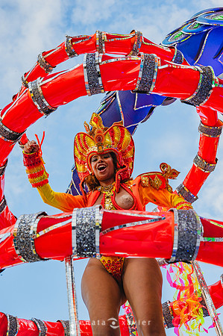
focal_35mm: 43
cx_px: 112
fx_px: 400
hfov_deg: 31.1
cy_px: 168
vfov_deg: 45.5
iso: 640
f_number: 5.6
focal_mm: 43
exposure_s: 1/1600
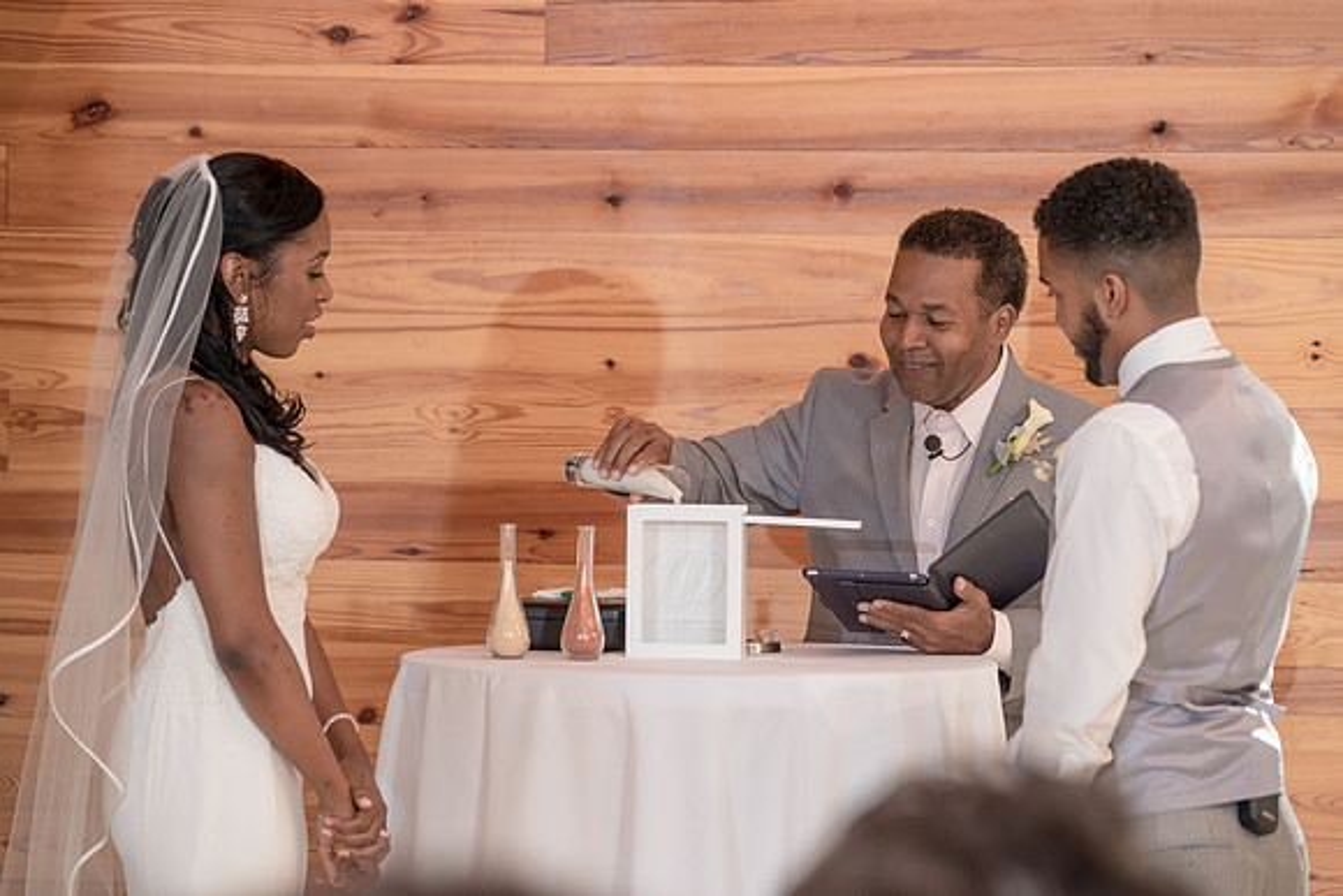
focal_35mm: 128
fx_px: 4764
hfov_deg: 16.0
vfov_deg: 10.7
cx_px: 703
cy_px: 419
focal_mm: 120
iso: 1600
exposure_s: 1/100
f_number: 4
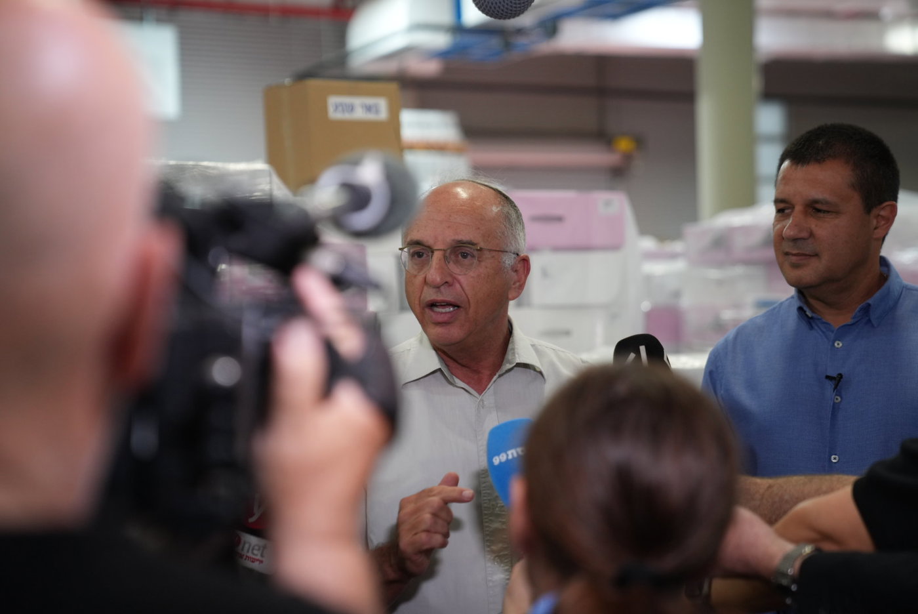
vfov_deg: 19.5
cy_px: 307
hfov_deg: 28.8
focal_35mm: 70
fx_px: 1786
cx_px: 459
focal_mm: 70
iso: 1600
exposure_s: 1/160
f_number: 2.8
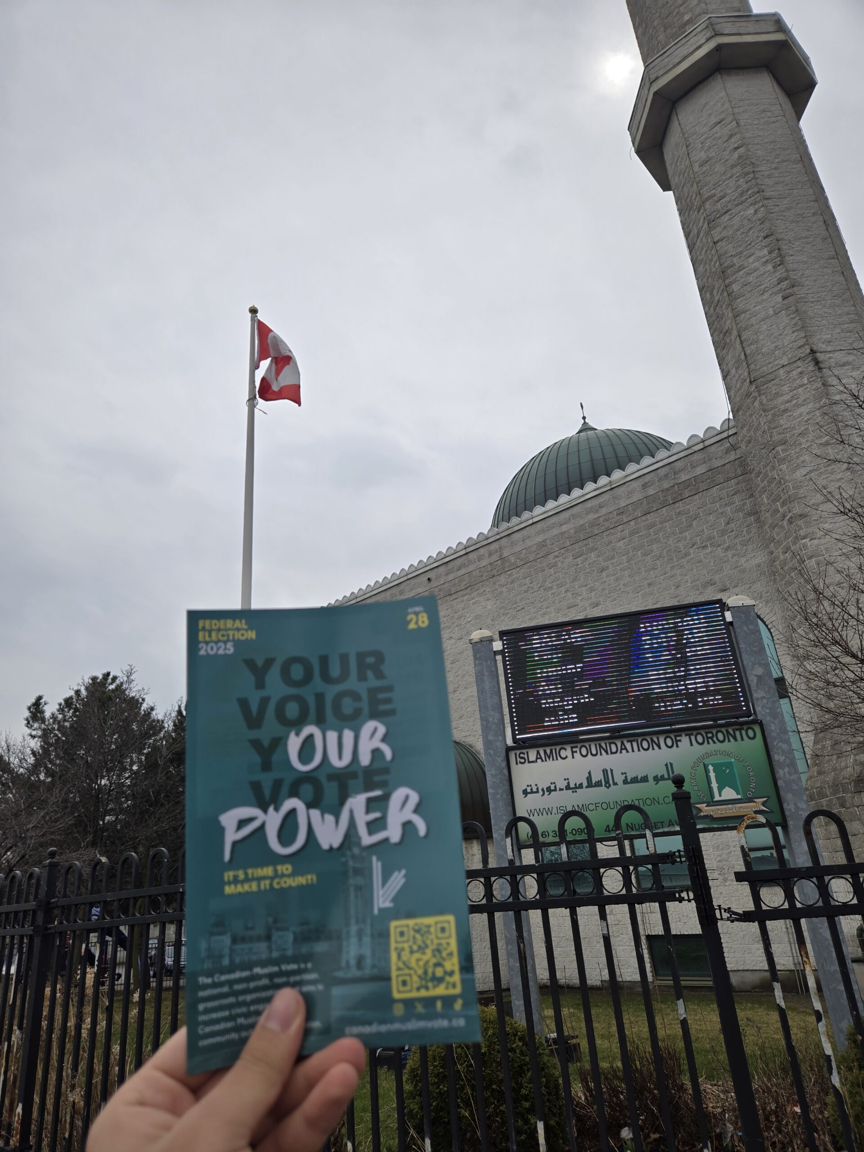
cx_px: 432
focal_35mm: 23
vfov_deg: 73.9
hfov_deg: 58.9
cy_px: 576
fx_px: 765
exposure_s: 1/1746
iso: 25
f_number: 1.8
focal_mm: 5.4
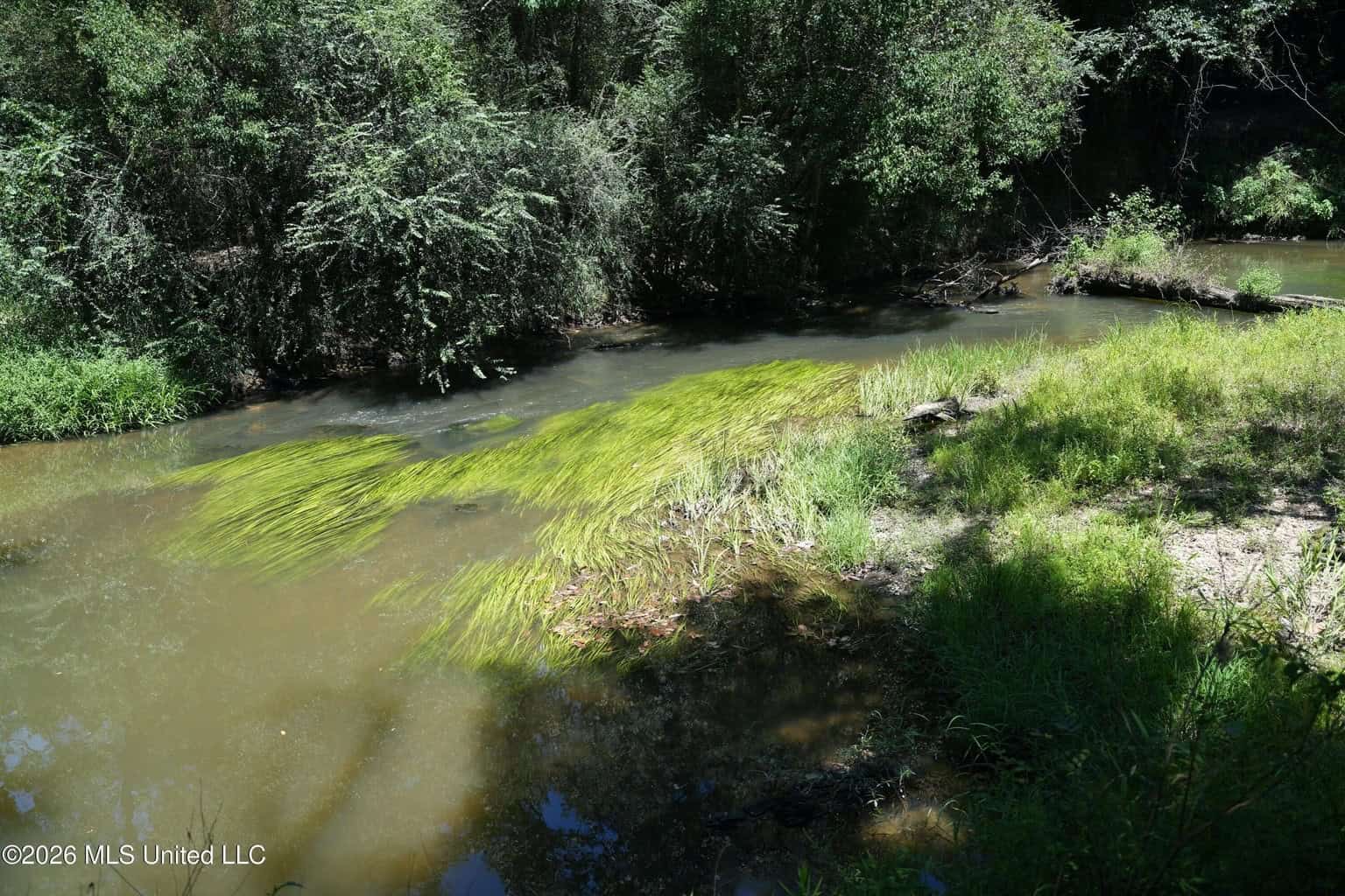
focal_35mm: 29
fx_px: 1083
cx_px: 672
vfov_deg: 45.0
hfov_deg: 63.7
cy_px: 448
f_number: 2.8
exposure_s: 1/800
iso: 160
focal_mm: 29
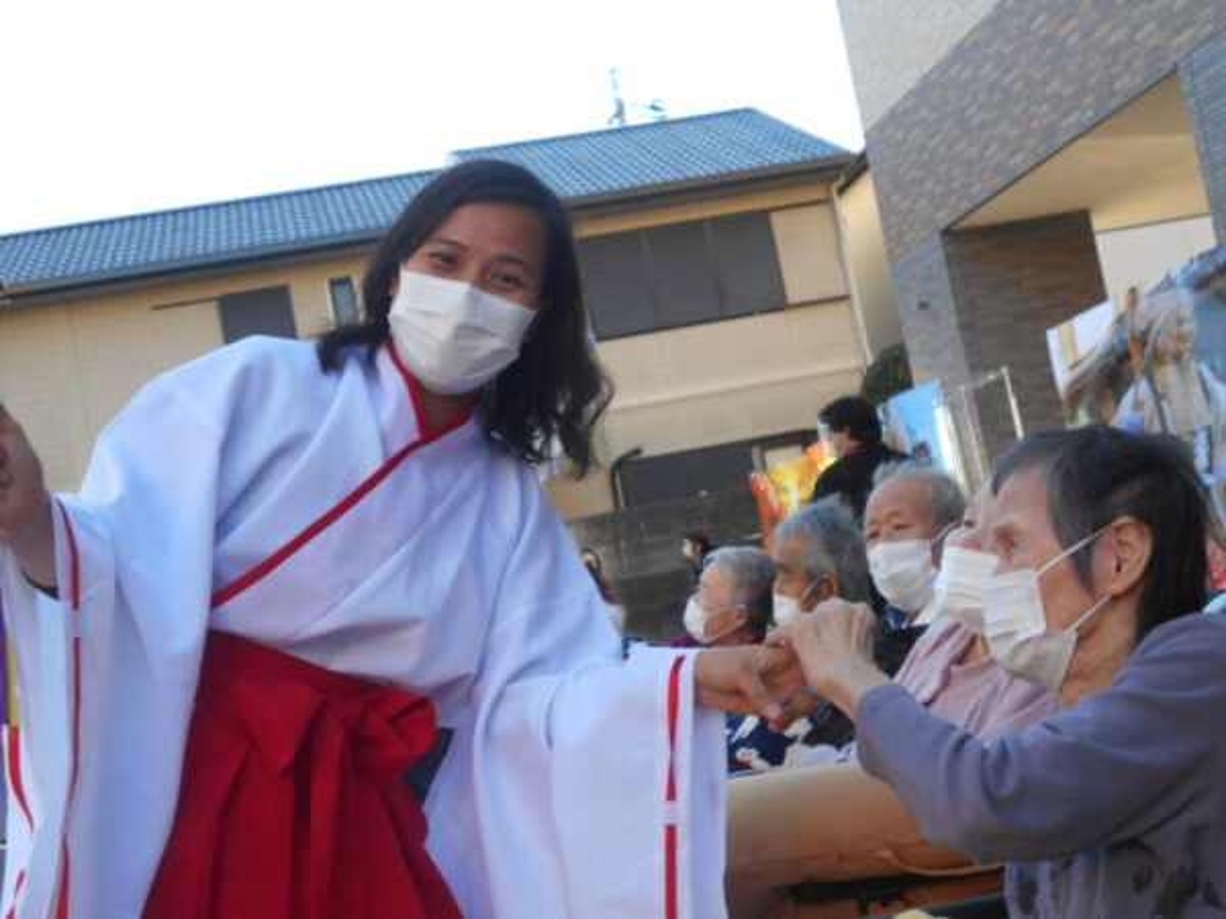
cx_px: 613
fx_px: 1771
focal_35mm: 50
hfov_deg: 38.2
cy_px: 460
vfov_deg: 29.1
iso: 80
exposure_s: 1/80
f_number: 4.5
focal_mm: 8.8
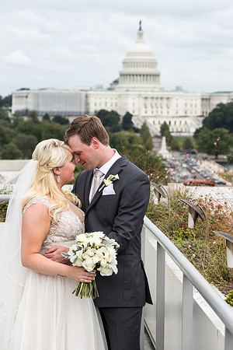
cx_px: 116
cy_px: 175
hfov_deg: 13.0
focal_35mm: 105
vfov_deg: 19.5
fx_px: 1019
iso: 200
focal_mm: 105
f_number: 3.2
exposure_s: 1/800
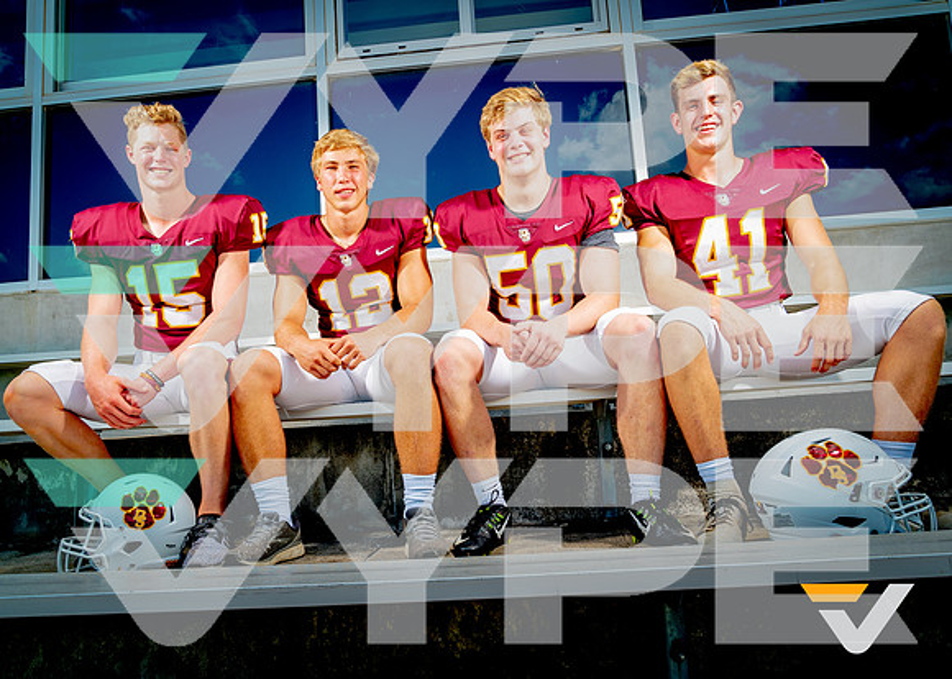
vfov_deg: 53.2
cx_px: 453
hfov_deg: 70.0
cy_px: 340
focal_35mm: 25
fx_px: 679
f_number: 11
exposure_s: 1/125
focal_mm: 24
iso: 100
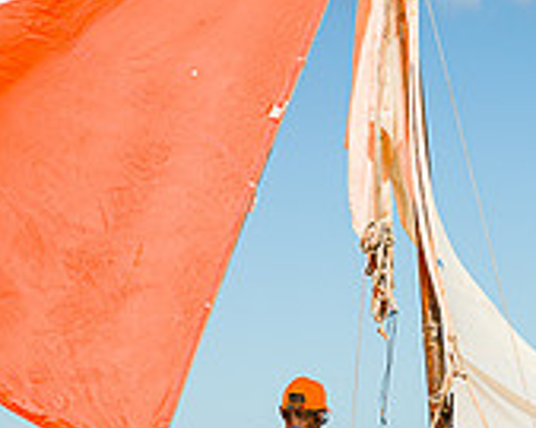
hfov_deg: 11.3
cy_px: 495
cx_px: 557
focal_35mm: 169
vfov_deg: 9.0
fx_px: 2679
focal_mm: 43
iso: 64
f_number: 6.3
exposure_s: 1/320
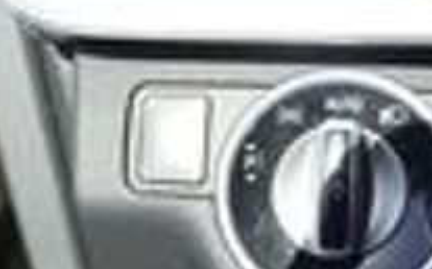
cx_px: 344
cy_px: 172
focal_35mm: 59
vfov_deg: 21.9
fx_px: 694
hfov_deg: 33.6
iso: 125
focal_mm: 9.12
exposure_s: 1/500
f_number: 2.8
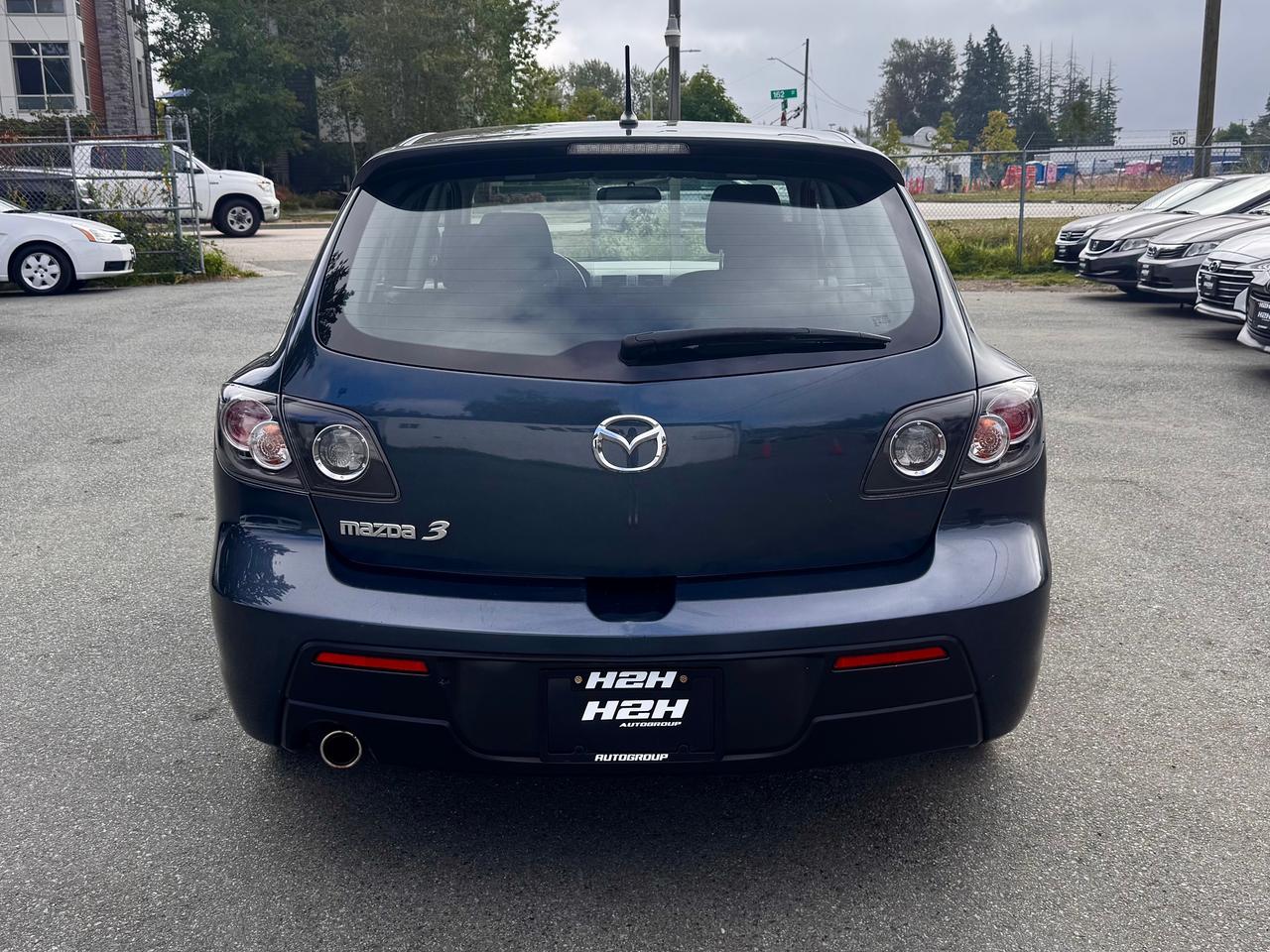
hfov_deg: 71.6
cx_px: 635
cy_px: 476
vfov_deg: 56.8
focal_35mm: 24
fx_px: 881
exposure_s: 1/2252
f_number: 1.78
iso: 80
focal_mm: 6.76
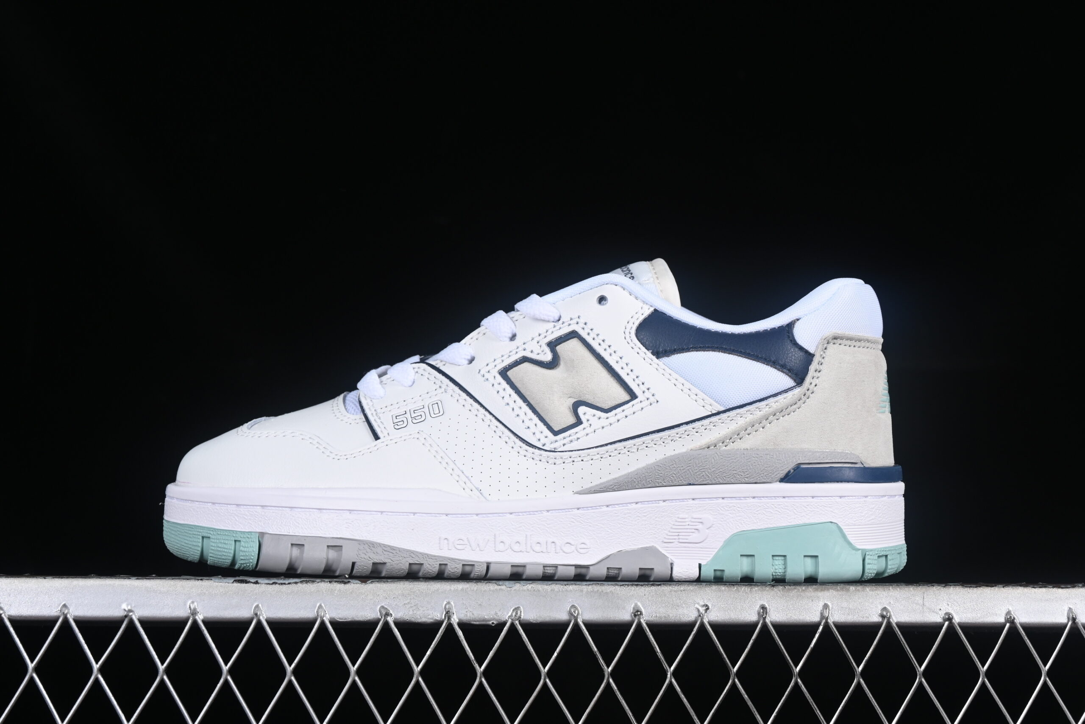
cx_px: 542
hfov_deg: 27.0
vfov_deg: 18.2
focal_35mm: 75
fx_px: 2260
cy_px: 362
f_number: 8
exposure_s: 1/80
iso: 160
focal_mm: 50
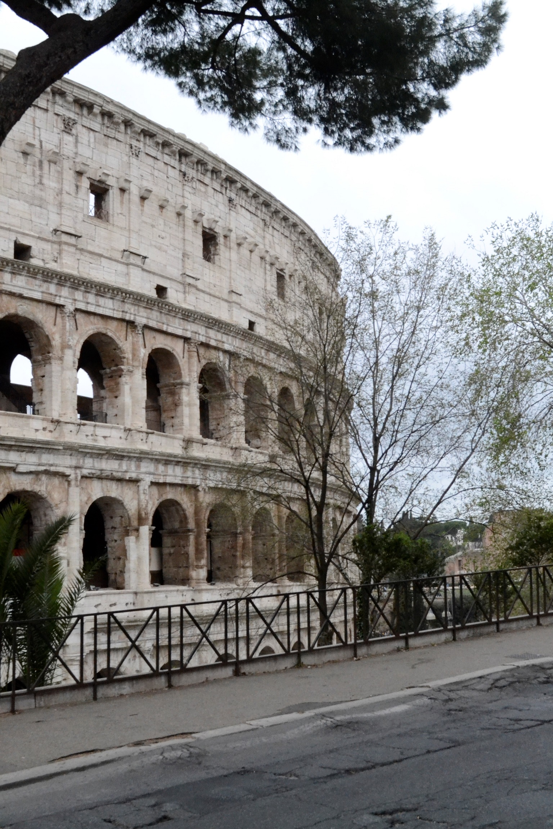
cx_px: 276
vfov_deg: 45.0
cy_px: 414
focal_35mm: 44
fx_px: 1002
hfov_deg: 30.8
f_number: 11
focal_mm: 29
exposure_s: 1/1000
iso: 3200
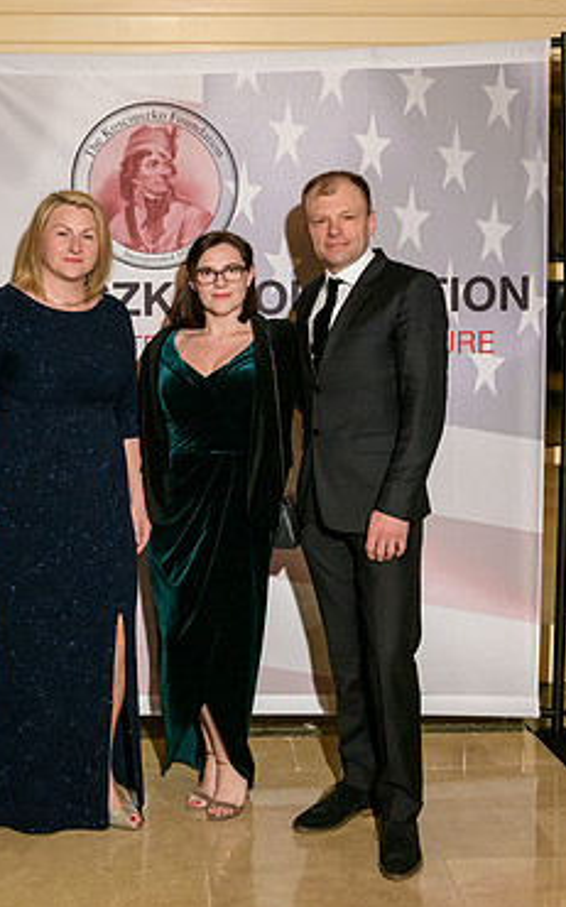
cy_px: 382
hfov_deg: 23.9
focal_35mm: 54
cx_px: 205
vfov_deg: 37.5
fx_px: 1334
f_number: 5
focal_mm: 29
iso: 1600
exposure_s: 1/100
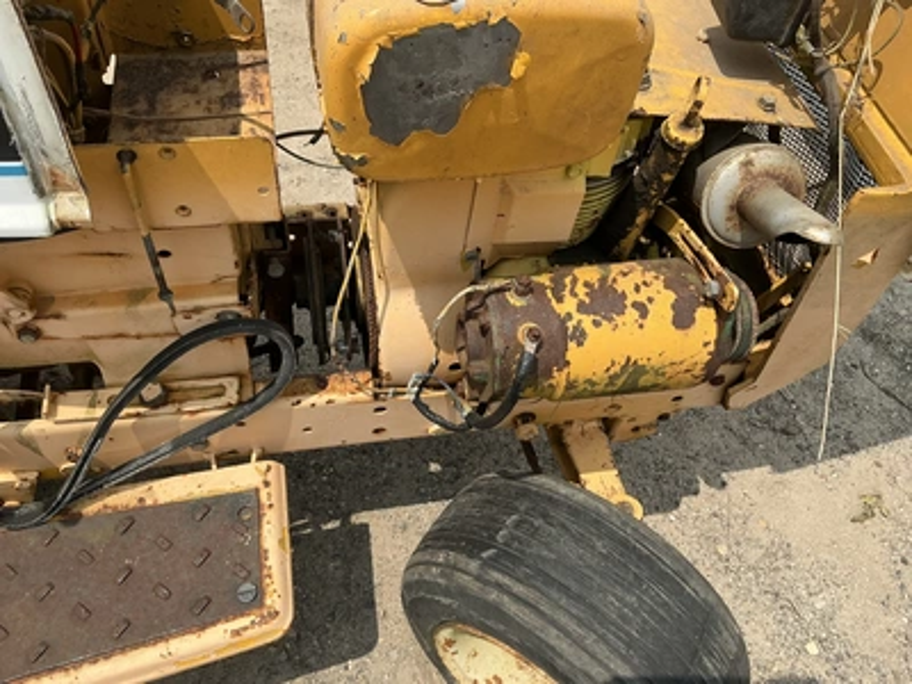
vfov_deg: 49.7
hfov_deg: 63.4
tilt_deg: -47.2
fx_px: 738
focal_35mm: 28
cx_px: 456
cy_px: 342
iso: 25
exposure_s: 1/1490
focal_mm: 3
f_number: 1.8
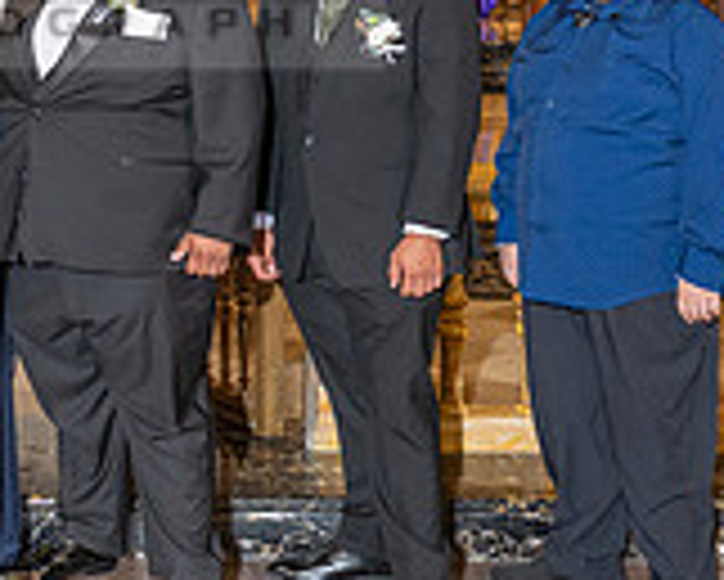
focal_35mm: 81
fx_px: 1737
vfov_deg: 18.3
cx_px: 4
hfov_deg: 22.7
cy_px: -38
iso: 1000
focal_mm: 24
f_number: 2.8
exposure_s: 1/200
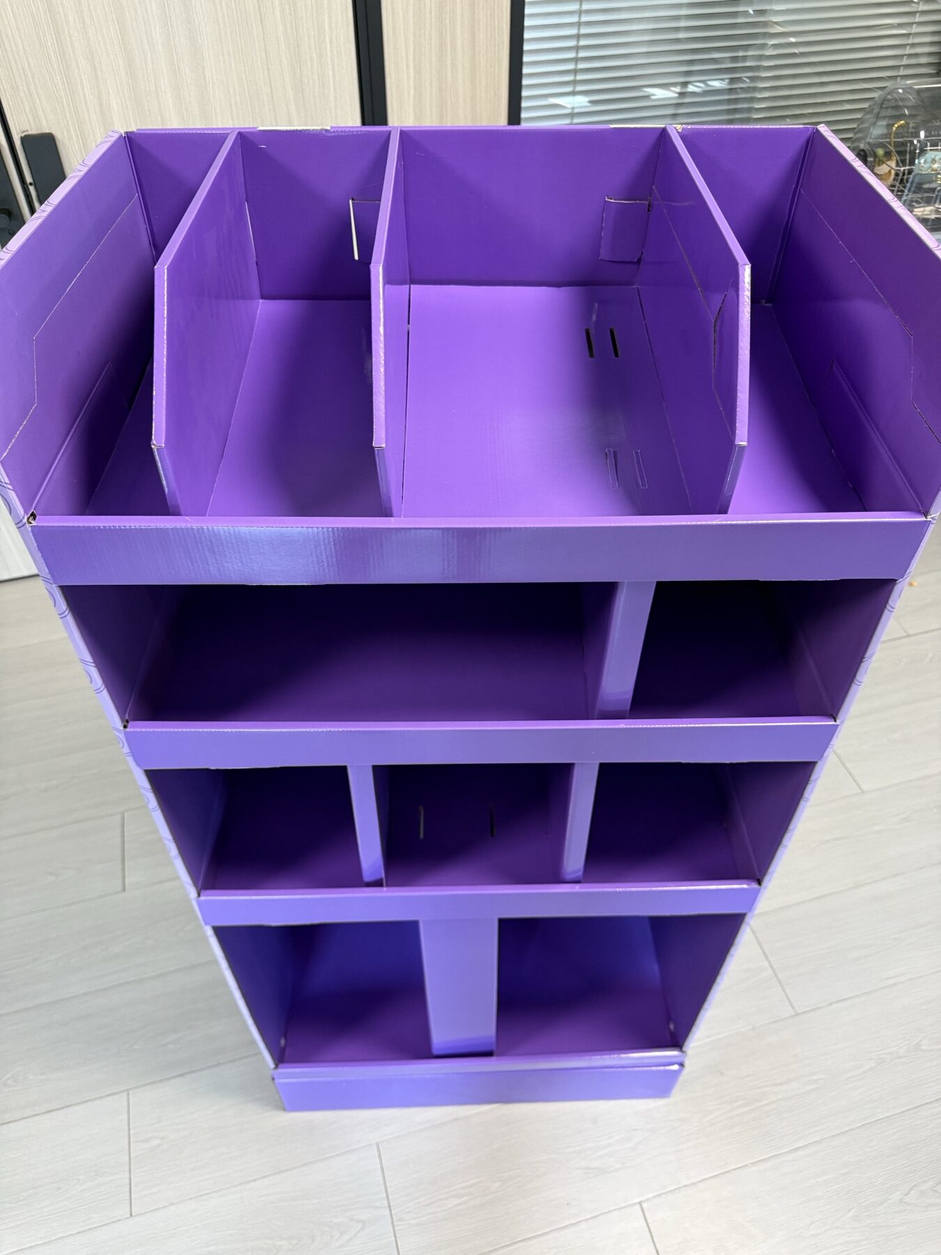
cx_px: 470
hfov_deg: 56.8
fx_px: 870
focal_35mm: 24
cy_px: 628
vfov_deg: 71.6
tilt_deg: -45.0
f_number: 1.78
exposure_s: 1/50
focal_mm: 6.76
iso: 250
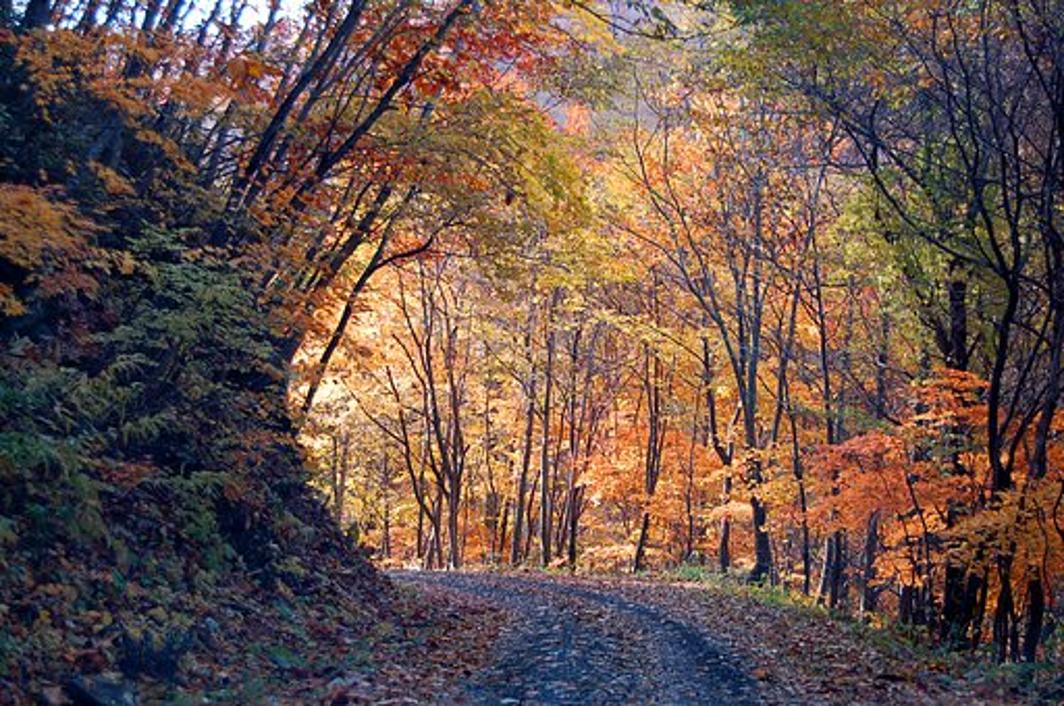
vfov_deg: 22.6
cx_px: 532
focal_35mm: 60
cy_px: 353
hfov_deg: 33.4
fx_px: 1771
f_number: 5
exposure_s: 1/60
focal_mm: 40
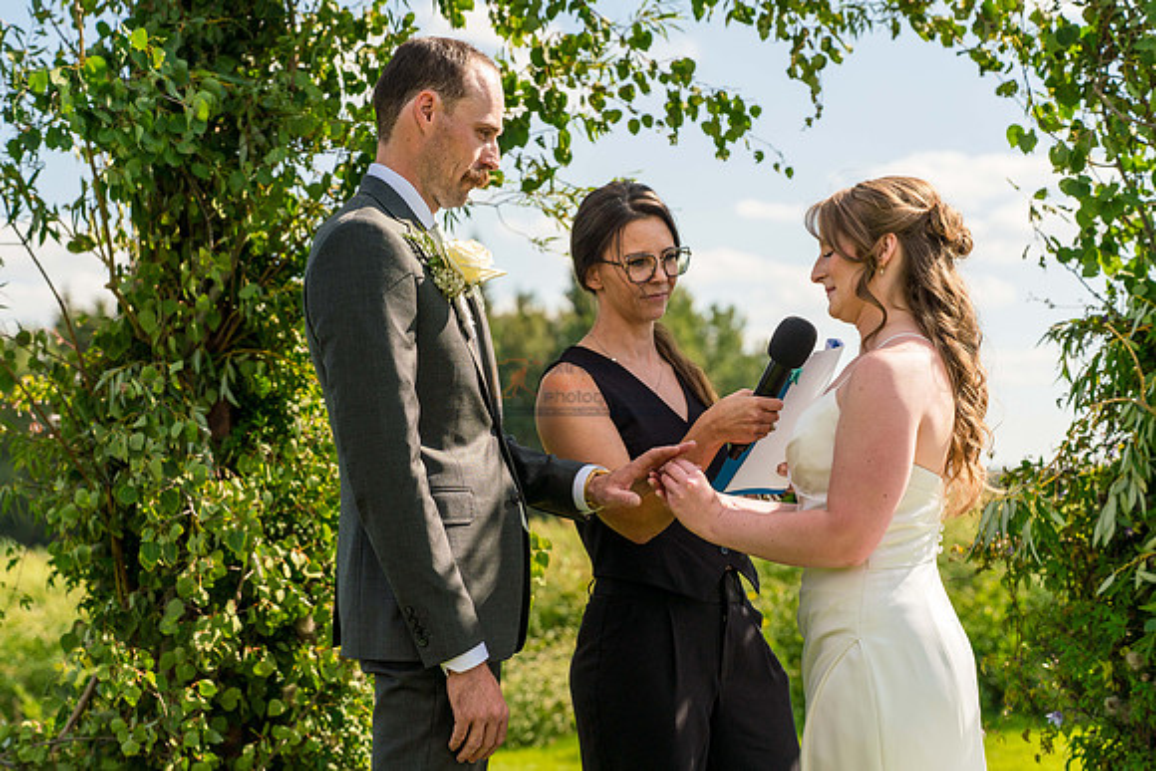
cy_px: 386
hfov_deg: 24.8
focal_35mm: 82
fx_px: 2634
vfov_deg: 16.7
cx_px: 578
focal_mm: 82
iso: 400
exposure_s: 1/2000
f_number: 4.5
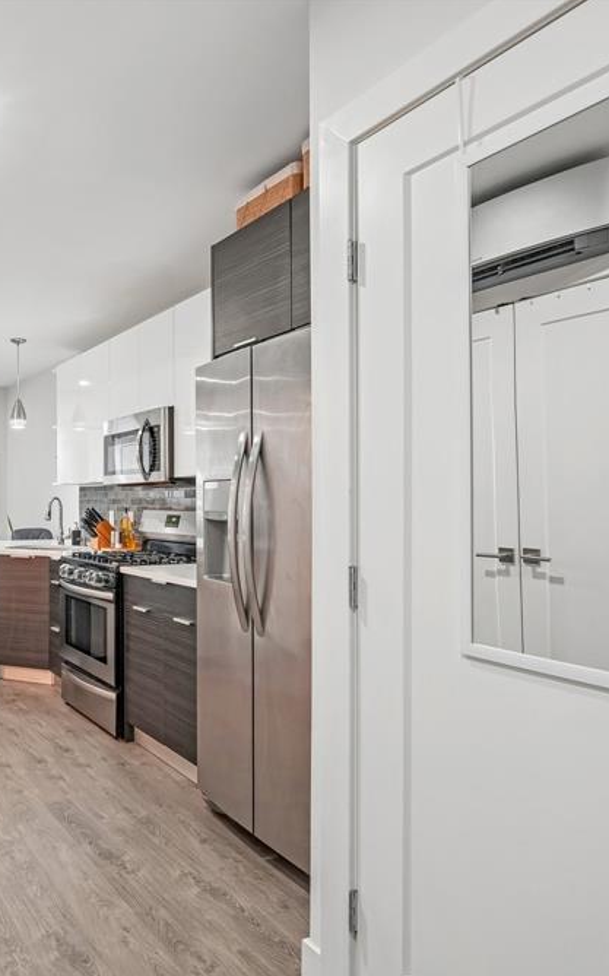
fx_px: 664
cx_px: 50
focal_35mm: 25
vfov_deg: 72.6
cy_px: 494
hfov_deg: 44.4
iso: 400
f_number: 9
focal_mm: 16
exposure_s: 1/5
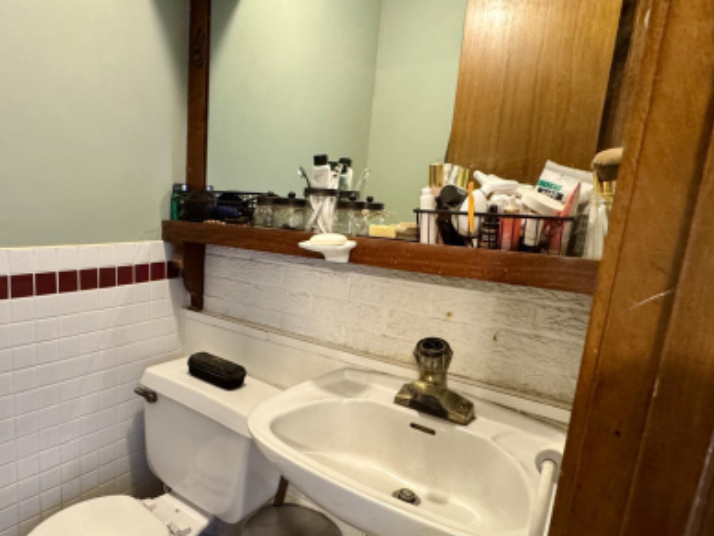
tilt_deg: -10.6
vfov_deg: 56.7
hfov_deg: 69.9
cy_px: 296
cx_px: 251
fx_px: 495
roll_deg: -2.9
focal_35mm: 24
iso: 500
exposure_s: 1/60
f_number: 2.2
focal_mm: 2.22
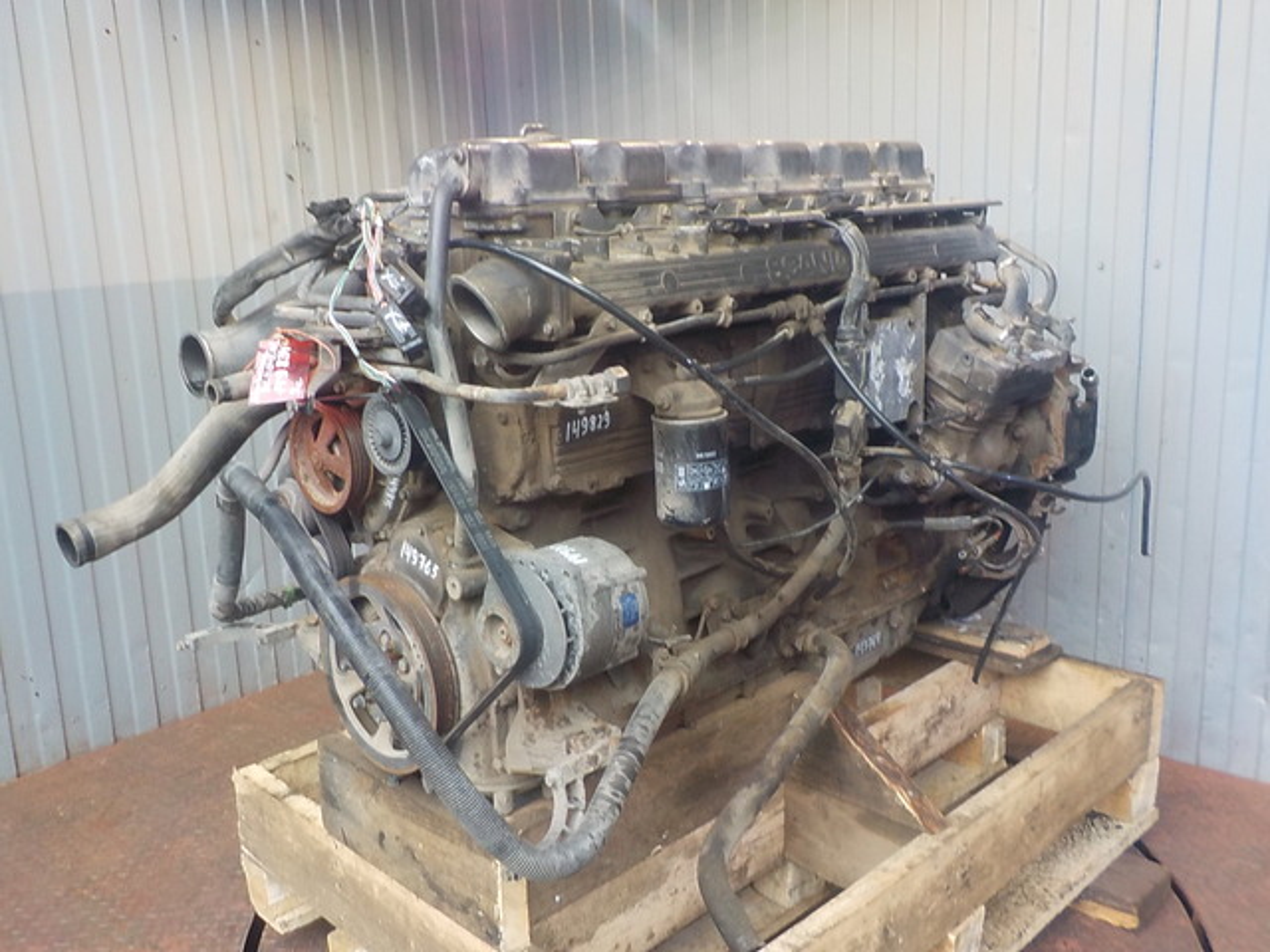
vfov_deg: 46.8
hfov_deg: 60.0
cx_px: 635
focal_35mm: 30
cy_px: 476
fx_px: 1101
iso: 200
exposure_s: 1/30
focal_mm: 4.1
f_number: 3.3
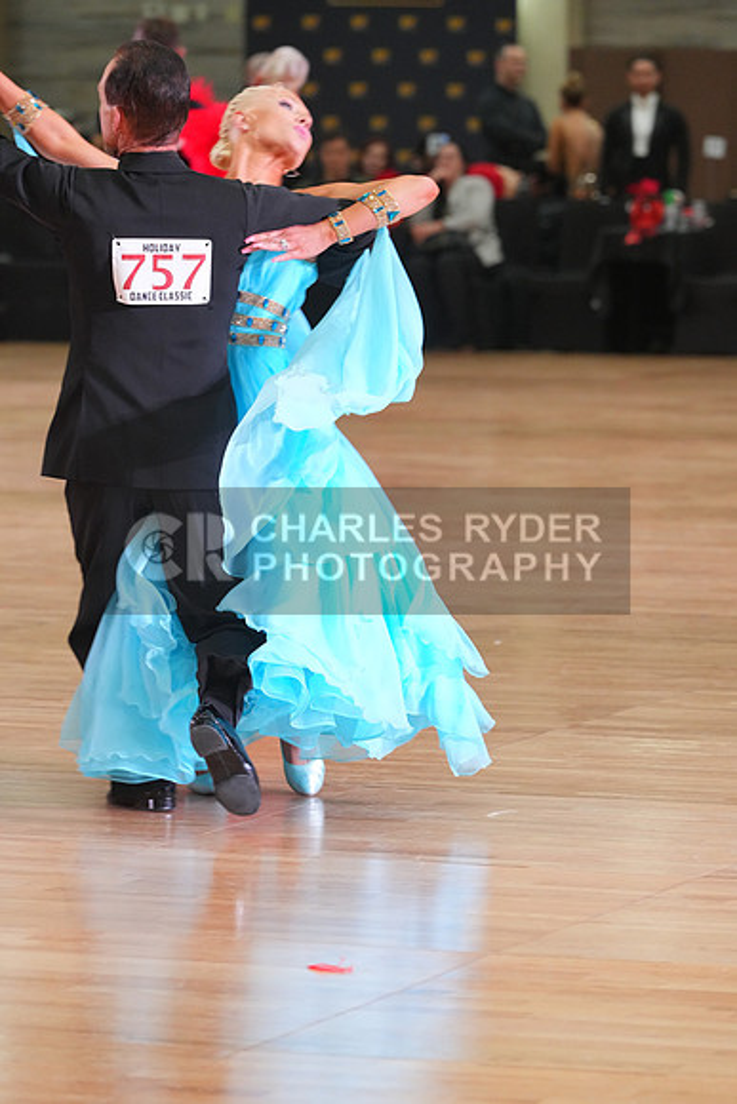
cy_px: 552
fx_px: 5984
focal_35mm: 195
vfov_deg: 10.5
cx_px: 368
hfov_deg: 7.0
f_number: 5.6
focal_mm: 195
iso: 3200
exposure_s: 1/200
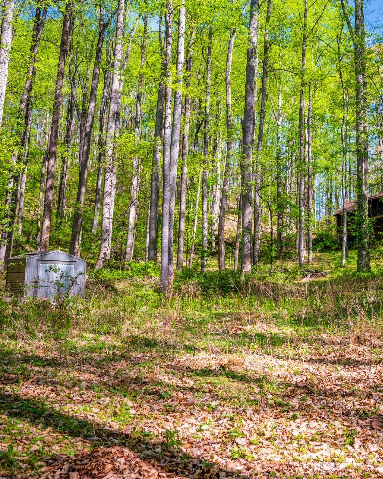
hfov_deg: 33.5
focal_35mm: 43
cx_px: 325
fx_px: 609
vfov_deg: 42.9
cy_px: 237
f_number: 4
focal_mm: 30
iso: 100
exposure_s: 1/250
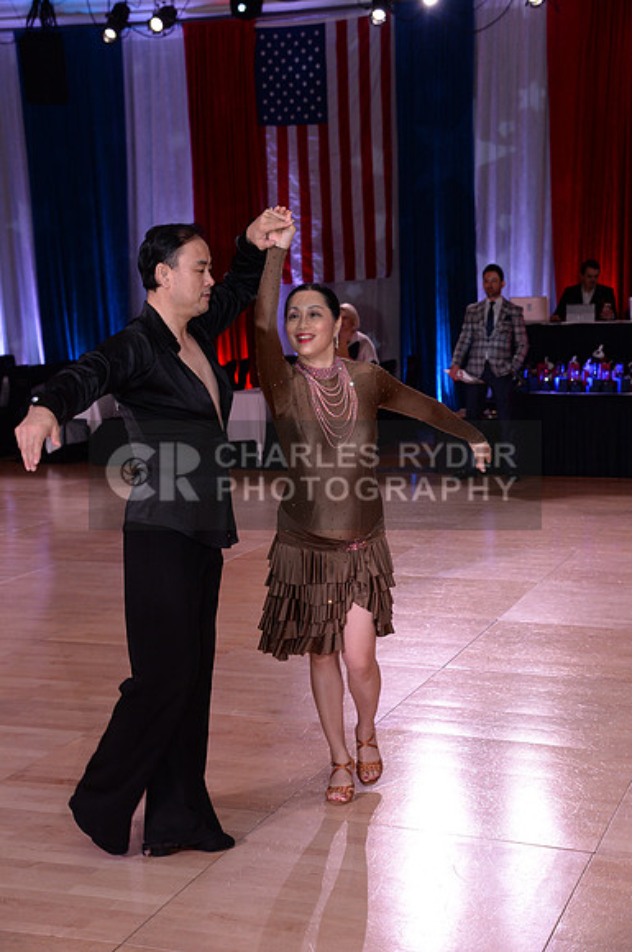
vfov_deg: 30.6
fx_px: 1743
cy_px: 476
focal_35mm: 66
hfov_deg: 20.6
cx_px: 316
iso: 1600
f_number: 6.3
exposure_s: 1/250
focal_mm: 66
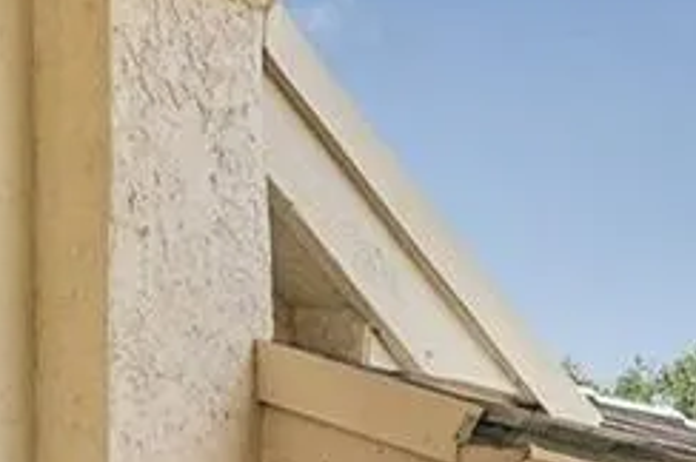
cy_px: 947
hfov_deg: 14.1
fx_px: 2027
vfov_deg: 11.6
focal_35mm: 105
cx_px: -936
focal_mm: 16
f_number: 8
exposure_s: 1/125
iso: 400
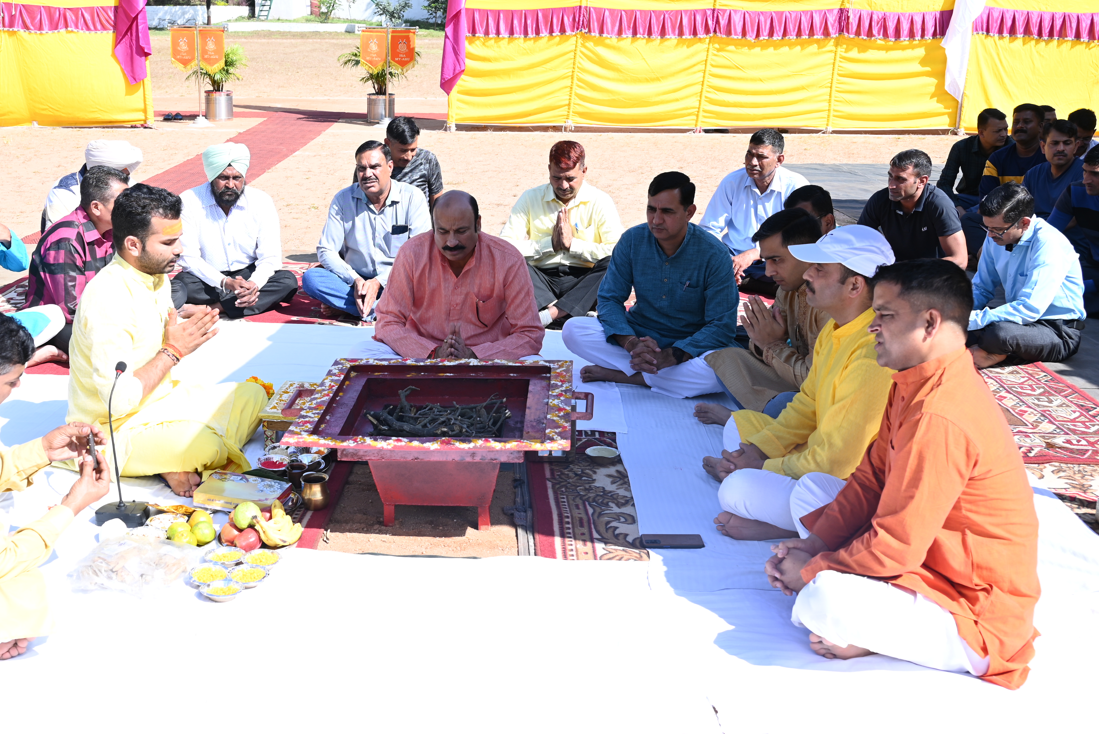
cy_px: 341
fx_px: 1222
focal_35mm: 40
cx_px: 420
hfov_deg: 48.0
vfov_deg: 33.4
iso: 100
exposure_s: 1/200
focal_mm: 30
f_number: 5.6
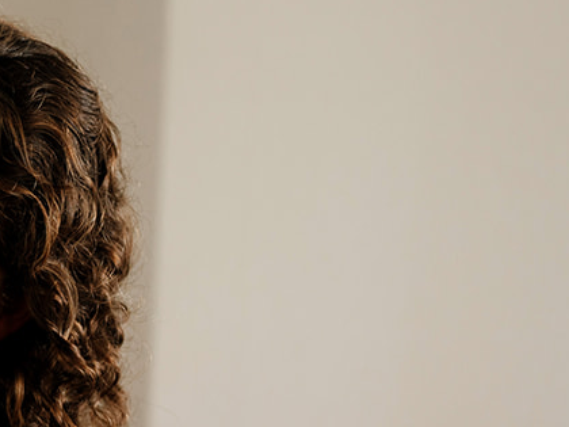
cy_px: 542
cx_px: -507
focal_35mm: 183
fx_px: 3008
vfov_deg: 8.0
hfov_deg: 10.1
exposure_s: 1/200
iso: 500
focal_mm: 50
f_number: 1.8
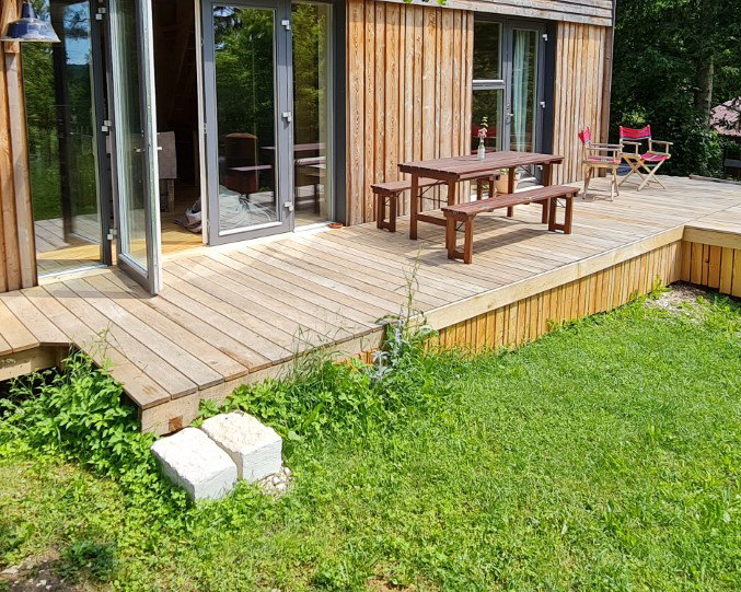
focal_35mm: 27
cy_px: 179
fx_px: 592
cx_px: 324
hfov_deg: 63.9
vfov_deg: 51.8
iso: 64
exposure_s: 1/578
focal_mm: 2.2
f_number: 2.2
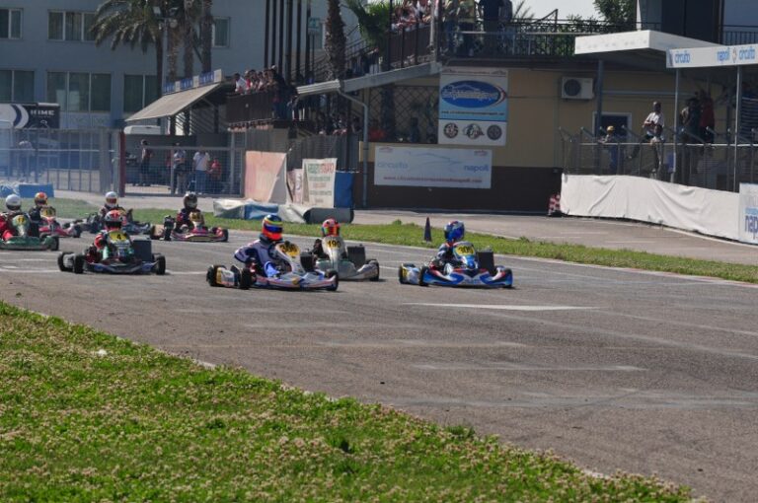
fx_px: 4574
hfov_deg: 9.5
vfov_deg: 6.3
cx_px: 379
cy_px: 252
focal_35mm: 218
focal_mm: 145
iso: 320
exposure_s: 1/800
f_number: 9
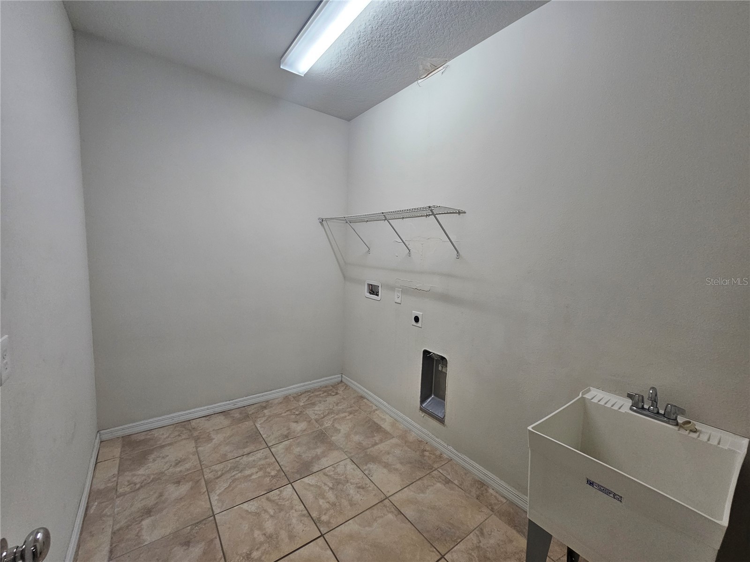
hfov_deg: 106.2
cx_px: 375
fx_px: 282
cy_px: 281
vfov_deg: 89.9
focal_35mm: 13
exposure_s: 1/60
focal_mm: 2.2
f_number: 2.2
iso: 160
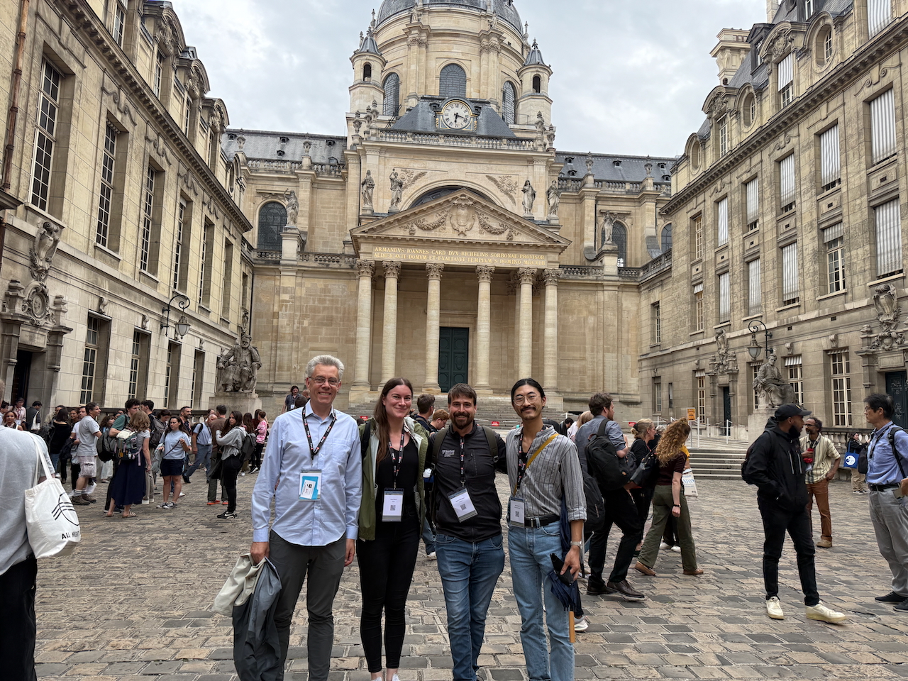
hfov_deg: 71.6
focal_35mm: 24
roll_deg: -1.5
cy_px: 340
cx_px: 454
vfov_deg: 56.8
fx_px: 630
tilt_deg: +7.0
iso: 100
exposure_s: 1/379
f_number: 1.78
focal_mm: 6.76
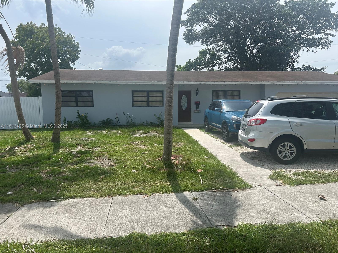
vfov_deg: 53.1
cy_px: 126
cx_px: 169
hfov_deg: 67.3
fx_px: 254
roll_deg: +1.1
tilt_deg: -4.7
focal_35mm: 26
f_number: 1.5
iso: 50
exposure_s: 1/4831
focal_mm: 5.7
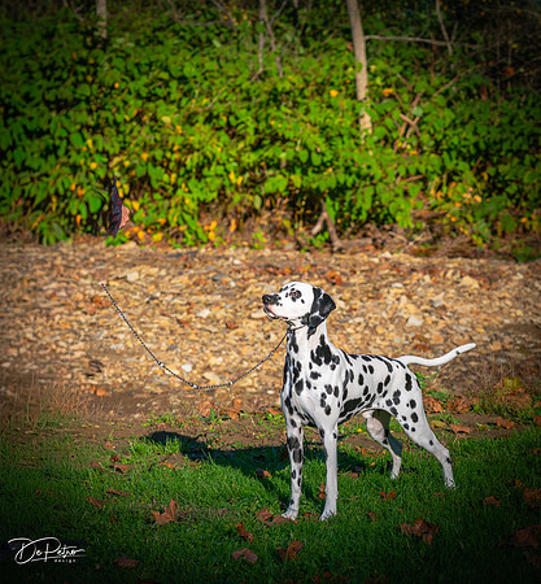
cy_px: 292
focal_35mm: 119
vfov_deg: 15.2
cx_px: 307
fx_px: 2190
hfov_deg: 14.1
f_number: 5
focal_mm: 90
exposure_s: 1/500
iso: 100
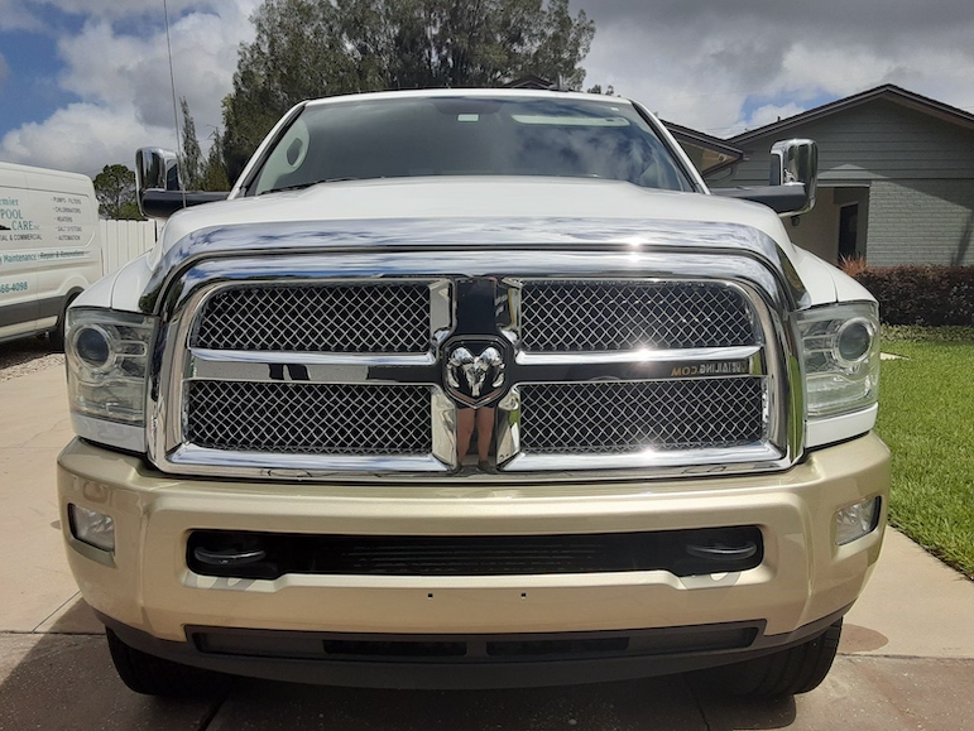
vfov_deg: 49.8
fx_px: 788
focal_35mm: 28
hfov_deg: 63.4
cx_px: 474
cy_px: 370
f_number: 1.9
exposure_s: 1/4167
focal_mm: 2.91
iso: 40
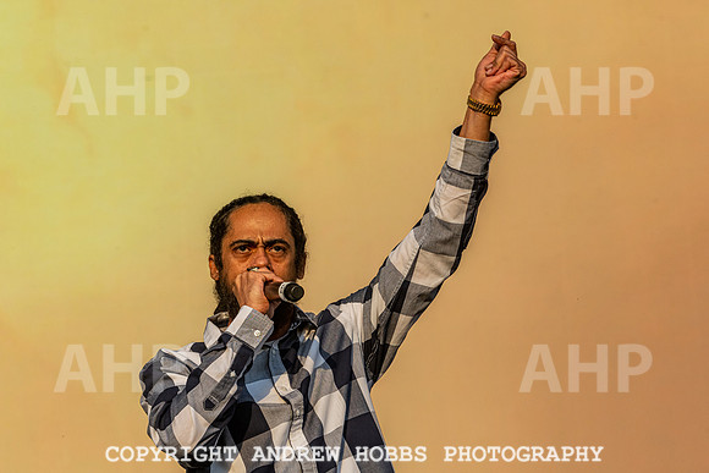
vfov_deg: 7.8
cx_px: 317
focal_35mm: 177
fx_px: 3486
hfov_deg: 11.6
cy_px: 211
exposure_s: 1/800
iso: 640
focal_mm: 160
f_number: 8
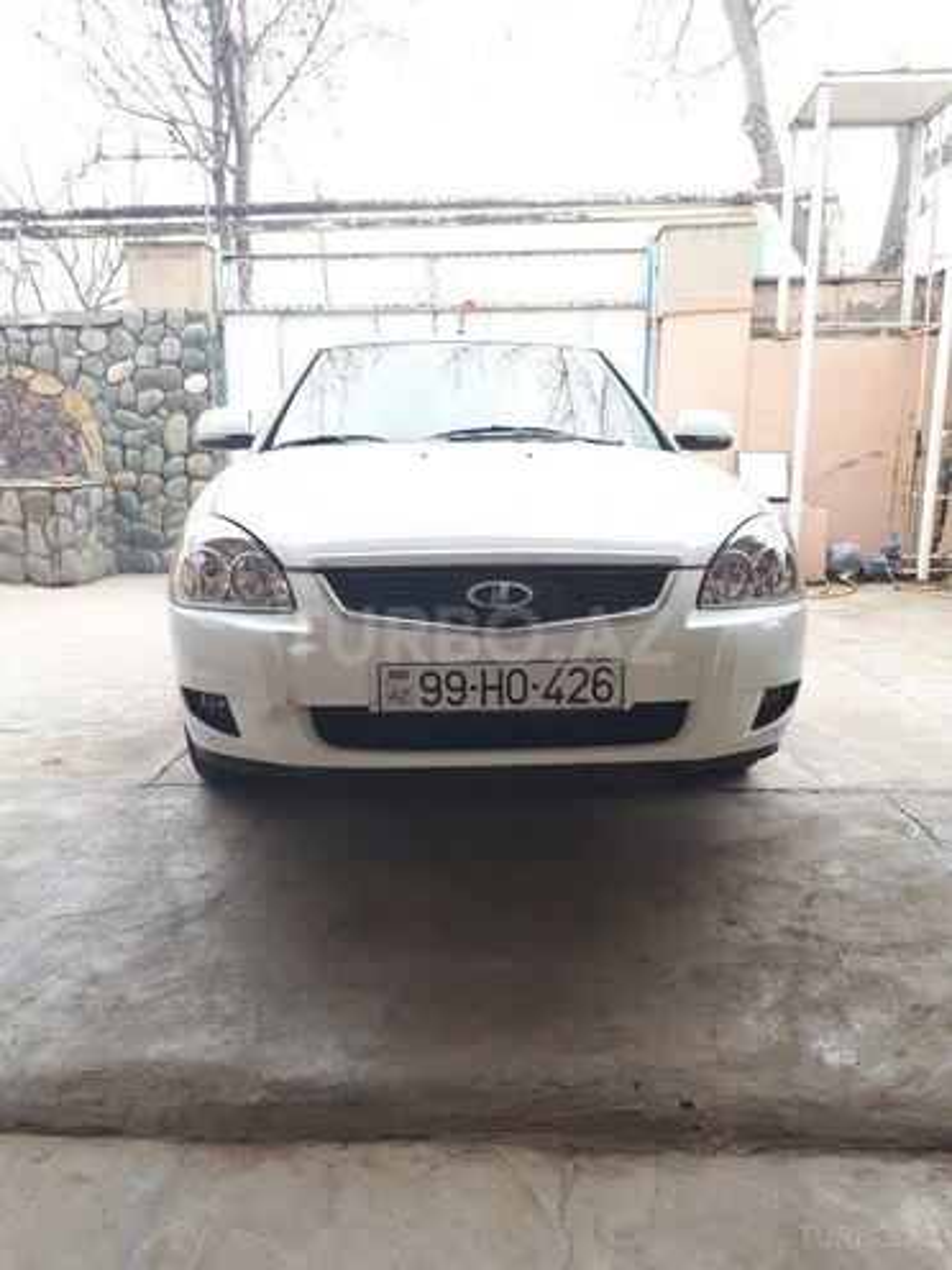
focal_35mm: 27
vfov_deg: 65.3
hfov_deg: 51.4
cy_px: 635
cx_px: 476
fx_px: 990
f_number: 1.9
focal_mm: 3.6
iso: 40
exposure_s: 1/142
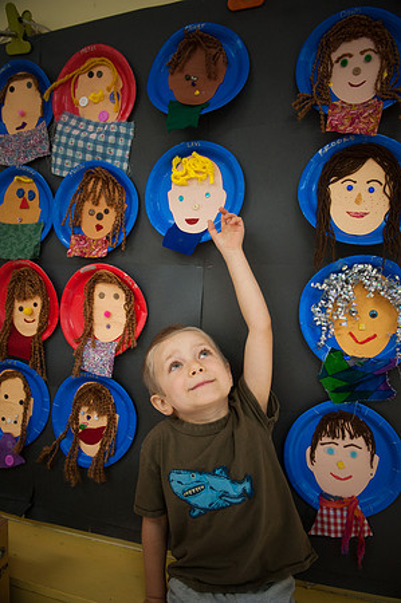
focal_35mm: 24
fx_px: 402
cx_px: 200
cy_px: 302
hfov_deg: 53.0
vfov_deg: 73.8
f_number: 5
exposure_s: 1/100
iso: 3200
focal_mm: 24
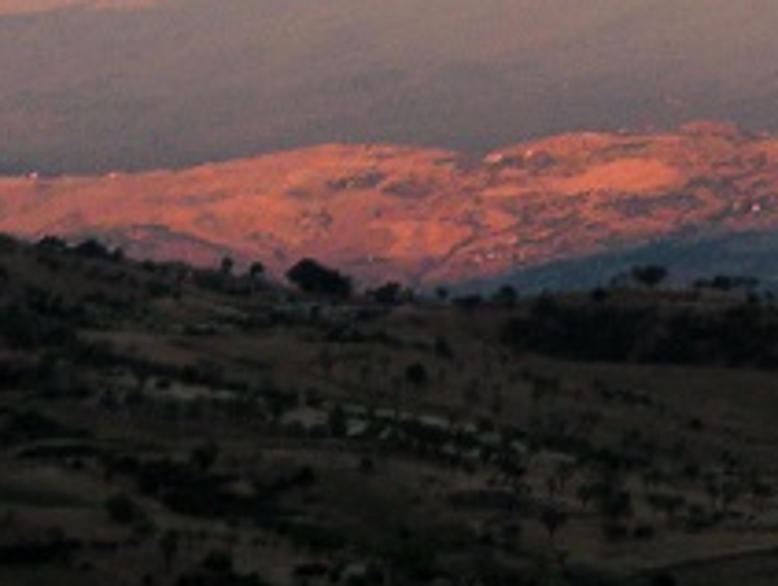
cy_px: -494
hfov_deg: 6.1
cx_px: 1644
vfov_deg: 4.6
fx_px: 7137
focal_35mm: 317
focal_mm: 11.9
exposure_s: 1/168
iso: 64
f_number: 4
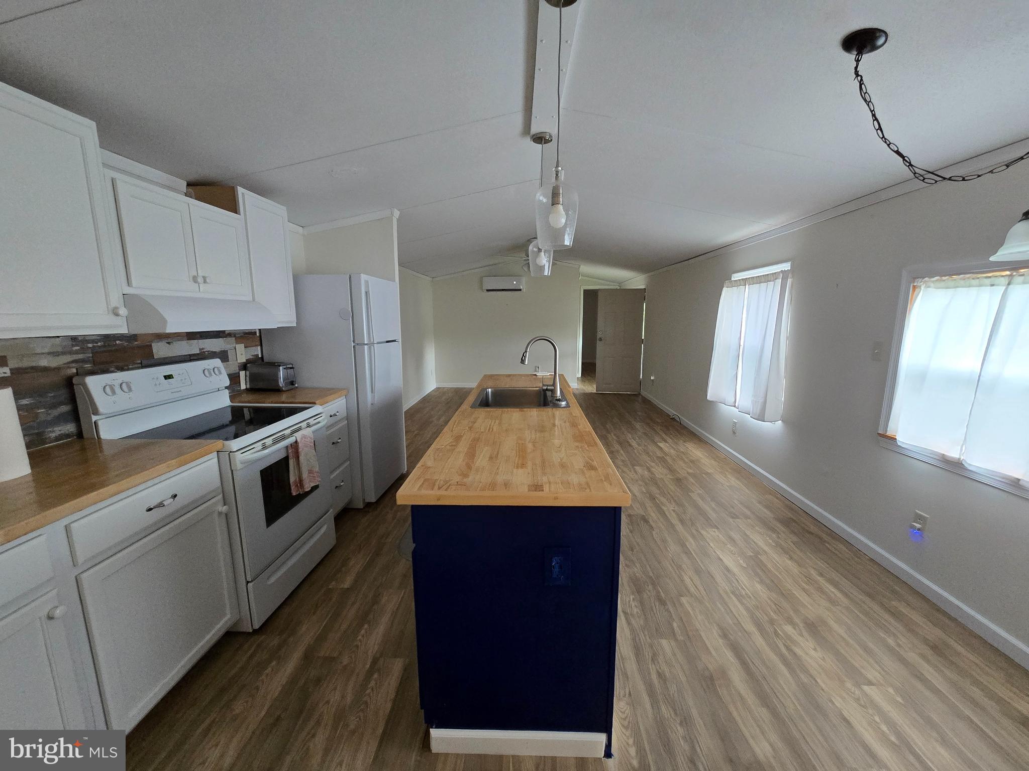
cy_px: 386
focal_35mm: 13
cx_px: 514
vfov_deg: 89.9
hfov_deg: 106.2
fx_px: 386
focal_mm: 2.2
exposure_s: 1/60
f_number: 2.2
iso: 640
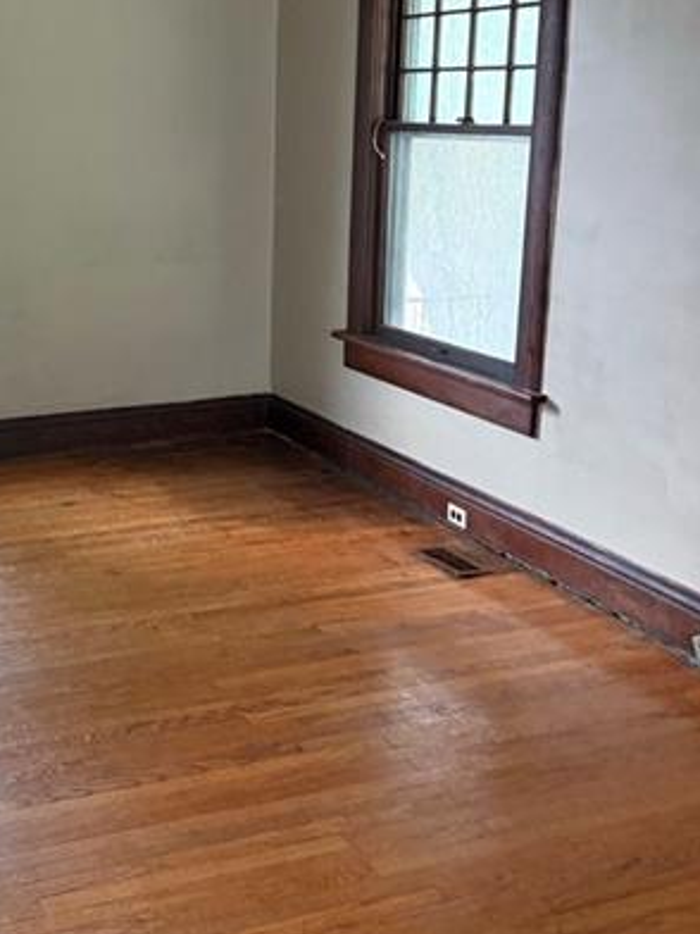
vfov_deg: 40.4
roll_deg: +0.3
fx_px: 1267
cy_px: 477
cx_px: 131
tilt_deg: -14.4
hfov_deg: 30.1
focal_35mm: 47
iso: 800
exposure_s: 1/60
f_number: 1.78
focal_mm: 6.76
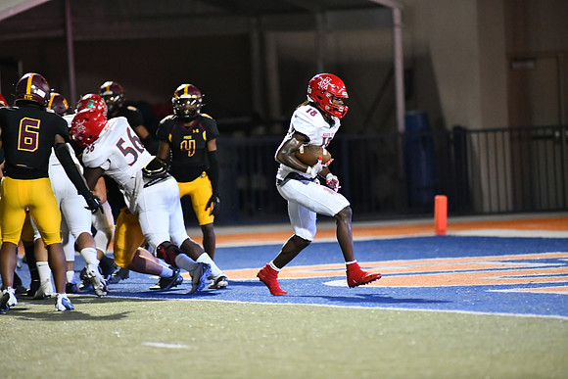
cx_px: 284
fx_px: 4734
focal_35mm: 300
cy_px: 190
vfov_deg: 4.6
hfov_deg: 6.9
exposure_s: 1/1000
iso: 7200
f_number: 2.8
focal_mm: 300
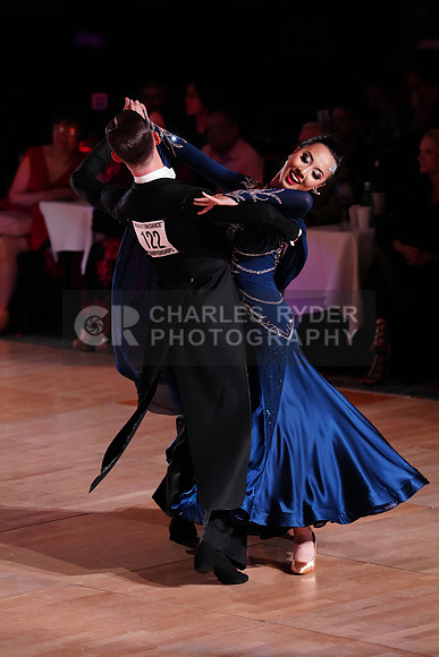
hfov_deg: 6.9
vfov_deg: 10.3
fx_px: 3656
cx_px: 220
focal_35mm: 200
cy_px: 328
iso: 4000
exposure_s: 1/500
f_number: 4
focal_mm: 200
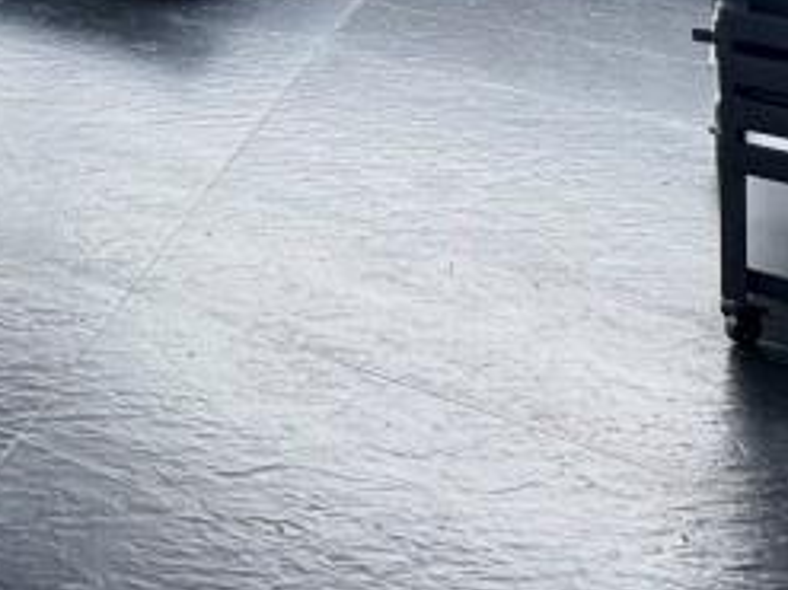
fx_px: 1320
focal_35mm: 58
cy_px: -453
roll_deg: +0.3
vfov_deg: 19.4
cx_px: -380
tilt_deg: +0.8
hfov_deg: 25.5
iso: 40
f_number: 2.2
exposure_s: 1/193
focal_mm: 2.22
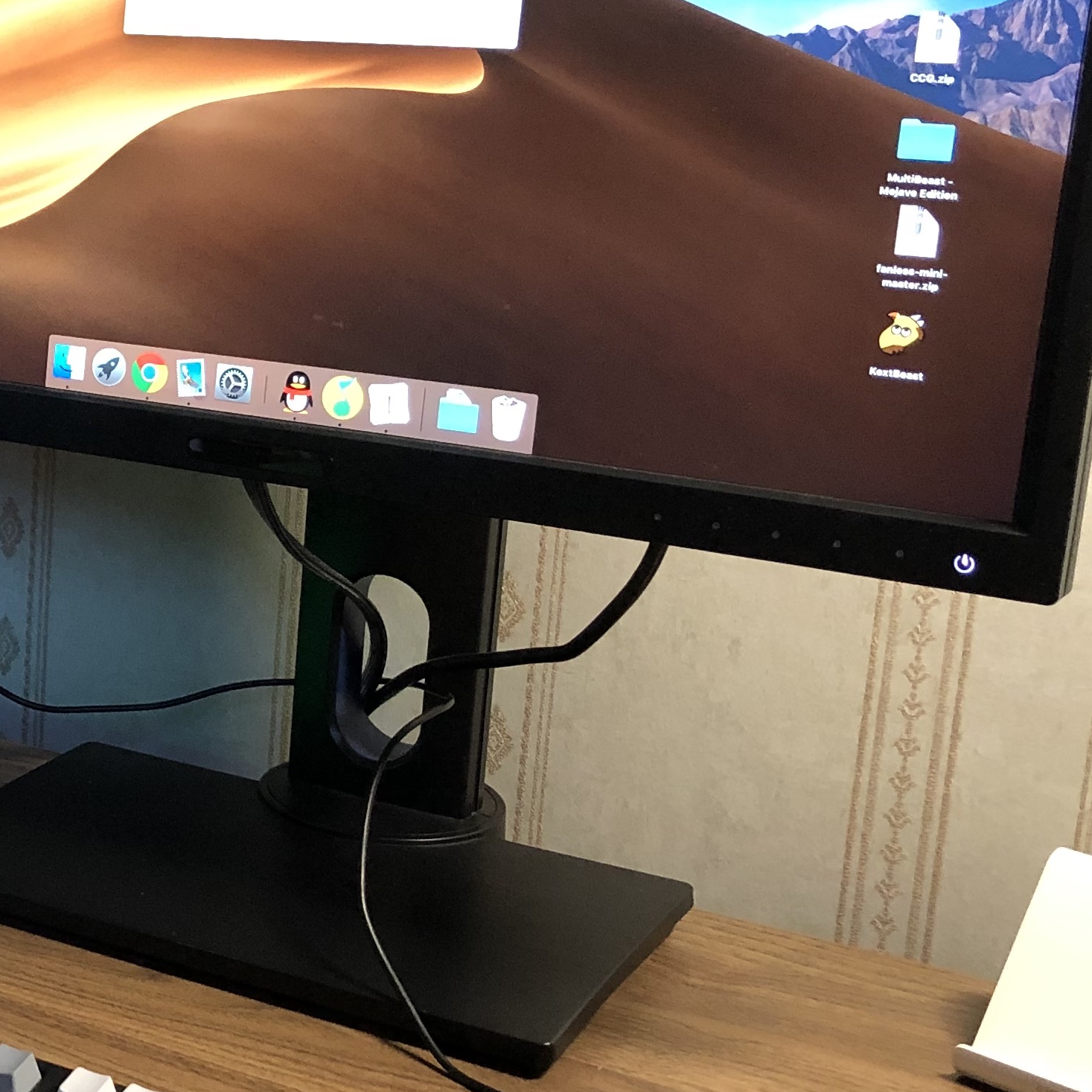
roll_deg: -0.5
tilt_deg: -14.0
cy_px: 529
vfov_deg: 25.4
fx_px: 2427
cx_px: -182
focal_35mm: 68
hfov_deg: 23.4
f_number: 1.8
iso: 80
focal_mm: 3.99
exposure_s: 1/15
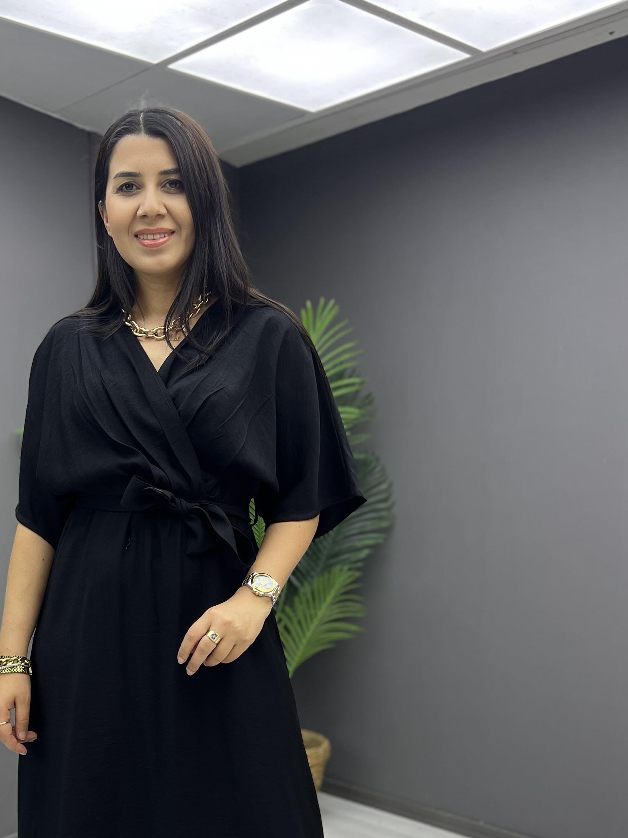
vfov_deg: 41.3
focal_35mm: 45
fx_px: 1089
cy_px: 586
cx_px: 194
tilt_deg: -5.5
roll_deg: +0.1
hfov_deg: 31.8
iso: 40
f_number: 1.5
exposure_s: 1/209
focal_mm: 5.7
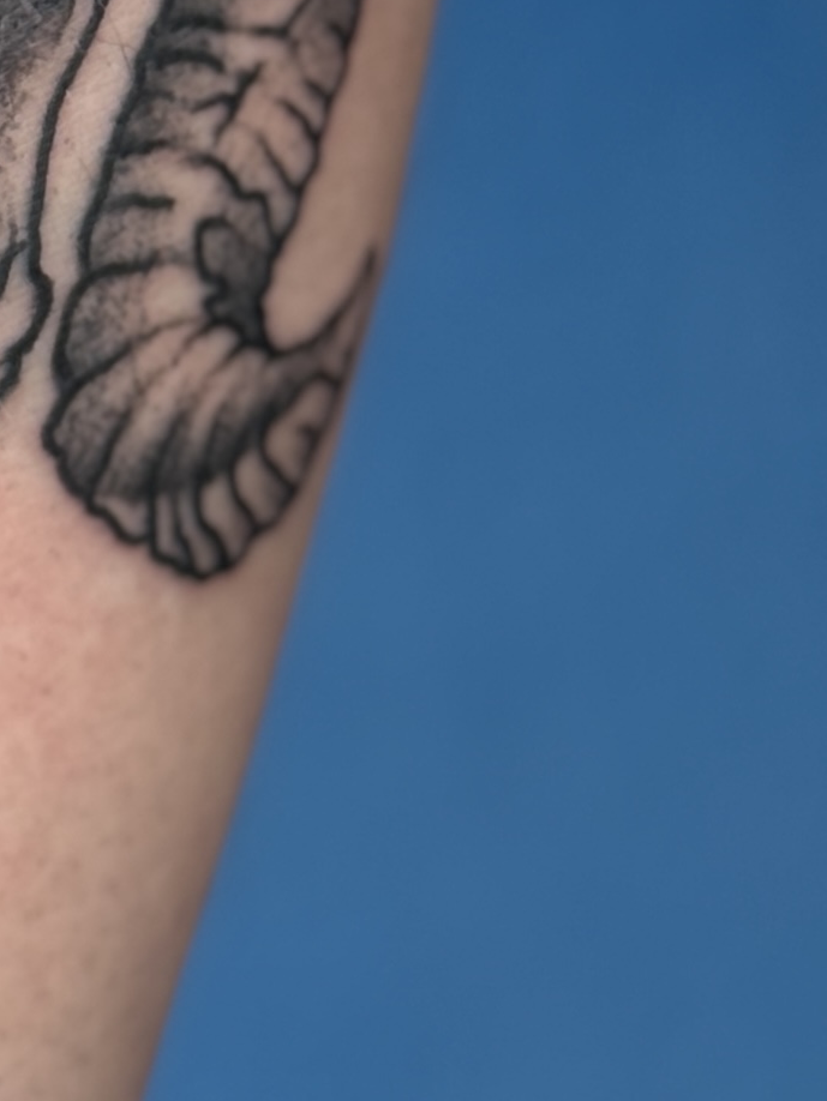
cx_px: -378
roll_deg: +18.5
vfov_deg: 10.6
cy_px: -233
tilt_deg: -10.1
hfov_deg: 8.0
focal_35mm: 183
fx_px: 5827
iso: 64
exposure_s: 1/1152
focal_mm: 6.76
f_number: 1.78
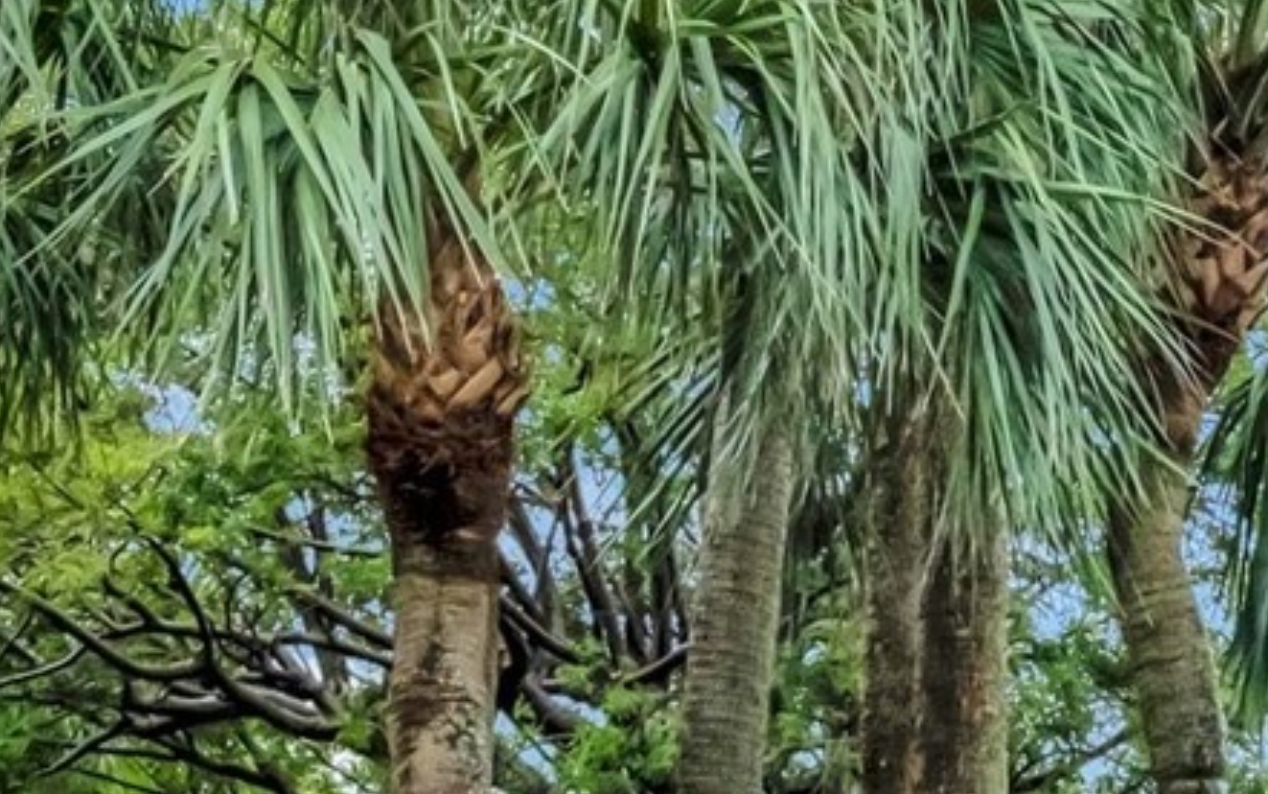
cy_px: 1618
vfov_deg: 11.5
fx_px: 3526
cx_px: 1140
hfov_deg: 20.0
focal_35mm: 102
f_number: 7.1
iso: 1000
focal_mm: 17.4
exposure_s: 1/4000
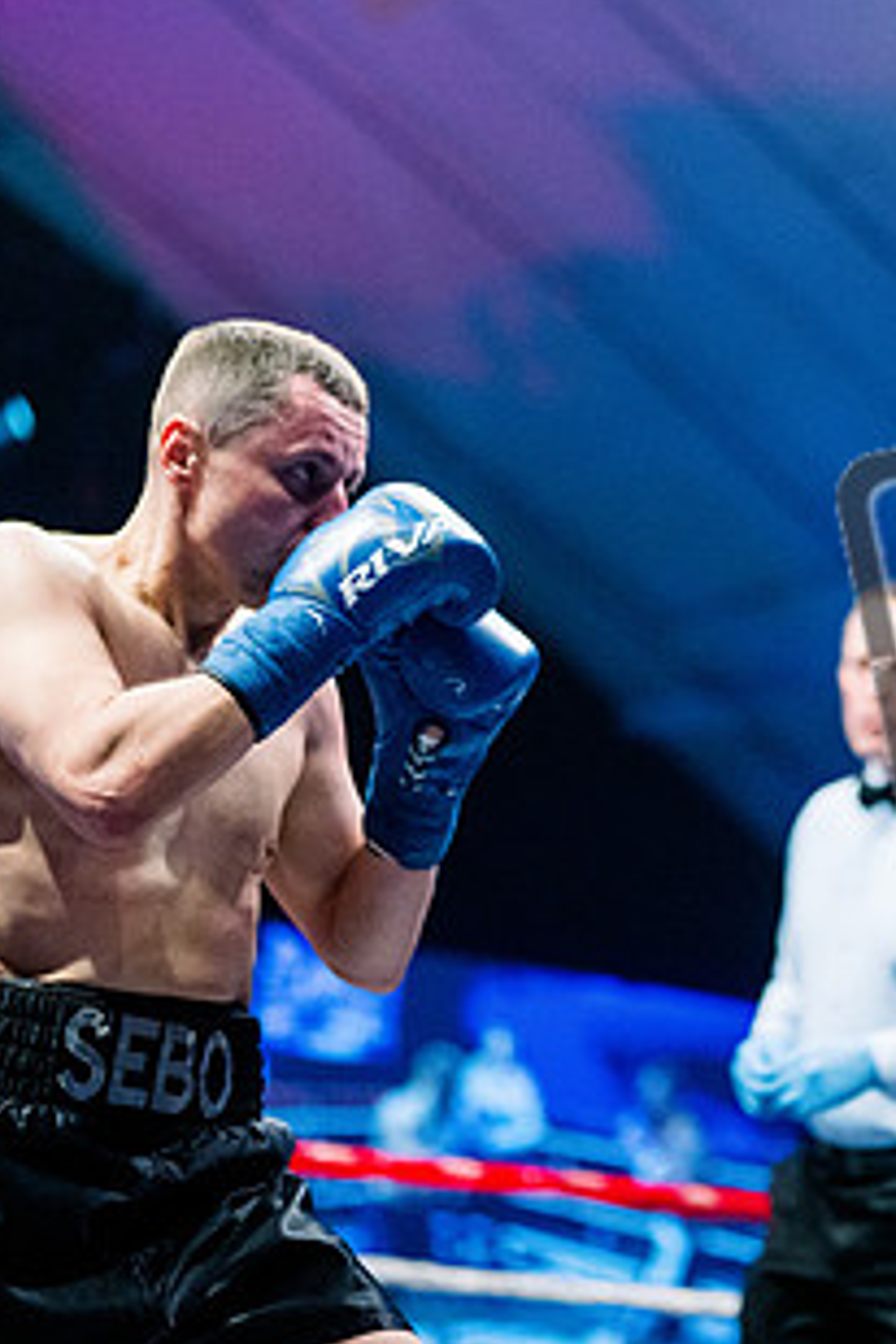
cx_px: 848
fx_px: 3509
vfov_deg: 21.6
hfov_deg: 14.4
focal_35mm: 94
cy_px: 528
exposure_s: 1/1600
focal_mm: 50
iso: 6400
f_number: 1.4
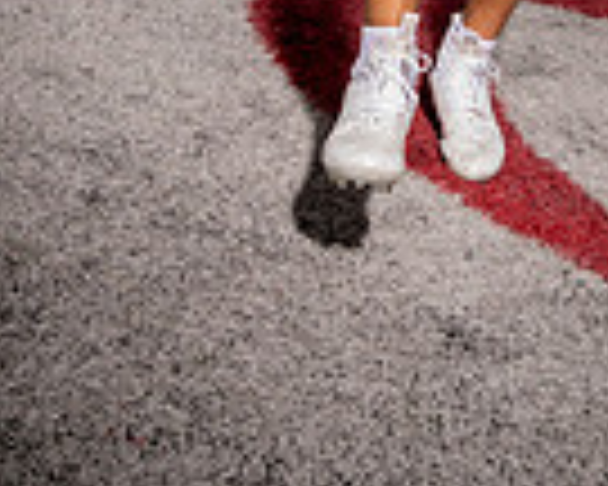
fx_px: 1350
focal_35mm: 75
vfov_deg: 15.9
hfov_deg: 24.6
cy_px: -495
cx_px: 563
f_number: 4.5
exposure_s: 1/1000
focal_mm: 24
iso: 200
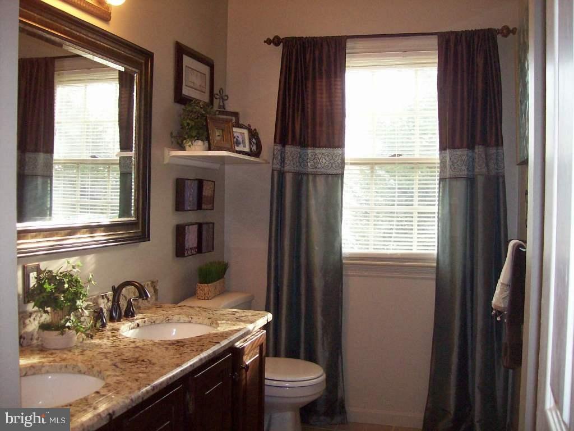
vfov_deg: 39.7
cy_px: 216
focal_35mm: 36
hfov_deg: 51.4
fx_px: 597
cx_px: 287
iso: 140
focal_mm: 6
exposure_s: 1/64
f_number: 2.7
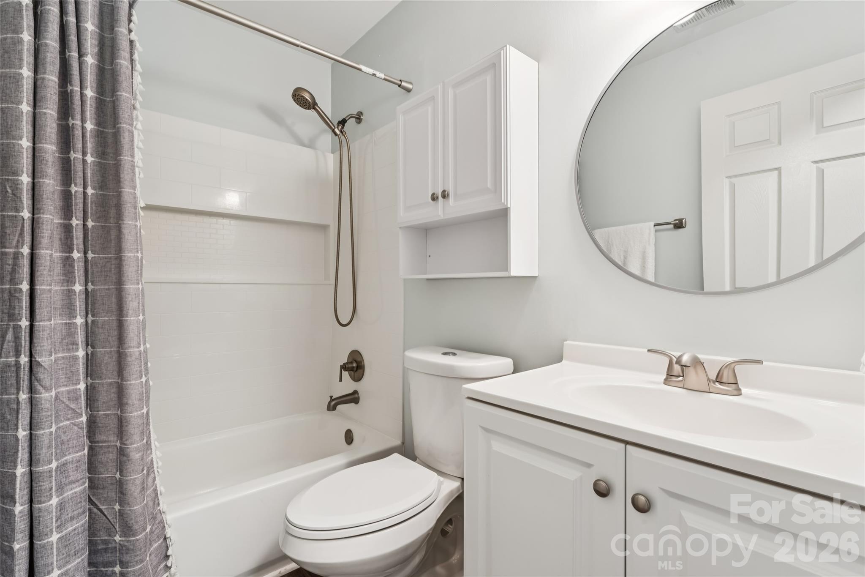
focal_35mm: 17
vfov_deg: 71.1
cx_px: 432
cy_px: 288
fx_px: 404
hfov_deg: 94.0
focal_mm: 16.8
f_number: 13
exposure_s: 1.3
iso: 100
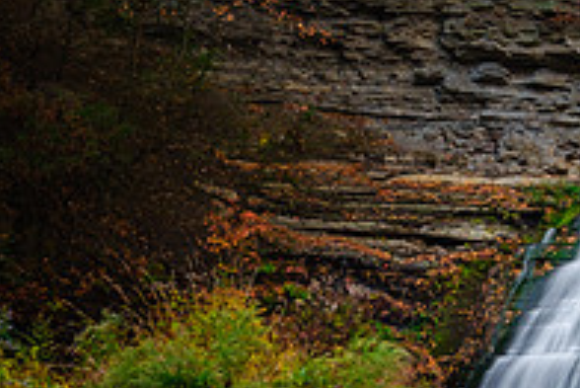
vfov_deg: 15.7
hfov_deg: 24.2
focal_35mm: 84
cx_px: 332
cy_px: 462
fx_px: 1354
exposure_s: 1
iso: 160
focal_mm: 17.4
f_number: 8
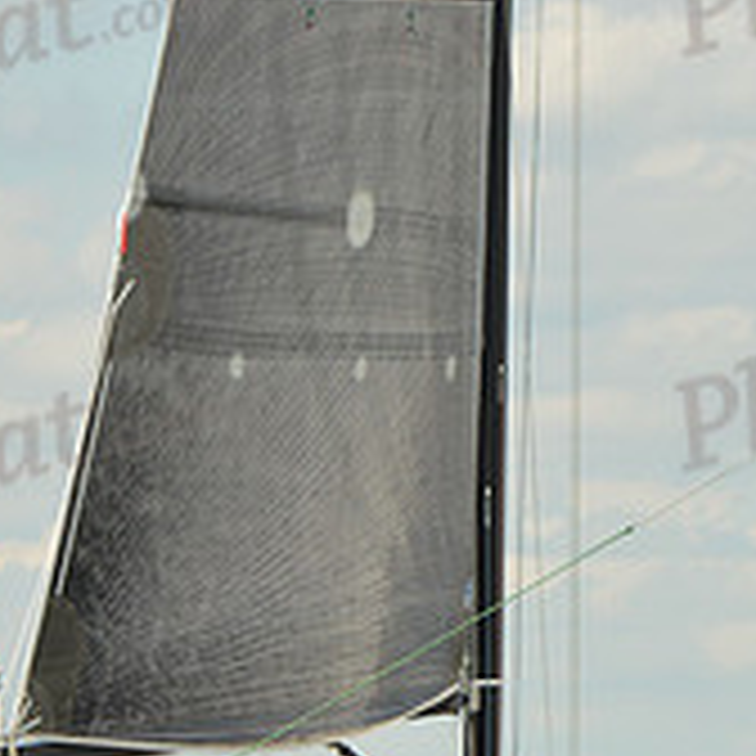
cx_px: 446
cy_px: 650
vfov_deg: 4.3
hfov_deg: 4.3
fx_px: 10131
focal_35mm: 410
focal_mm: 140
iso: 320
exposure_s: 1/1250
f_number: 7.1
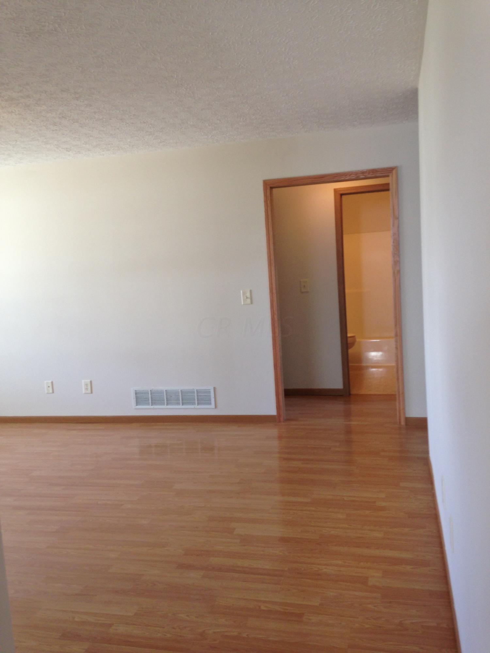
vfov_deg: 55.4
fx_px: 623
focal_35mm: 33
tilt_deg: -7.6
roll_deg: +4.1
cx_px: 245
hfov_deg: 42.9
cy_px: 326
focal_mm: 4.12
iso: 50
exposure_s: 1/24
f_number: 2.4
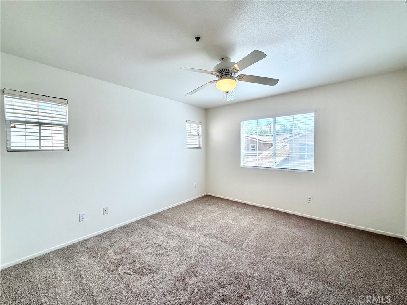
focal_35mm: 14
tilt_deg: -2.1
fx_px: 165
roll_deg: +1.5
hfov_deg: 102.1
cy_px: 152
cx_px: 204
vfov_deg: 85.7
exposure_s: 1/140
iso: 50
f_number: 2.2
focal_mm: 2.22
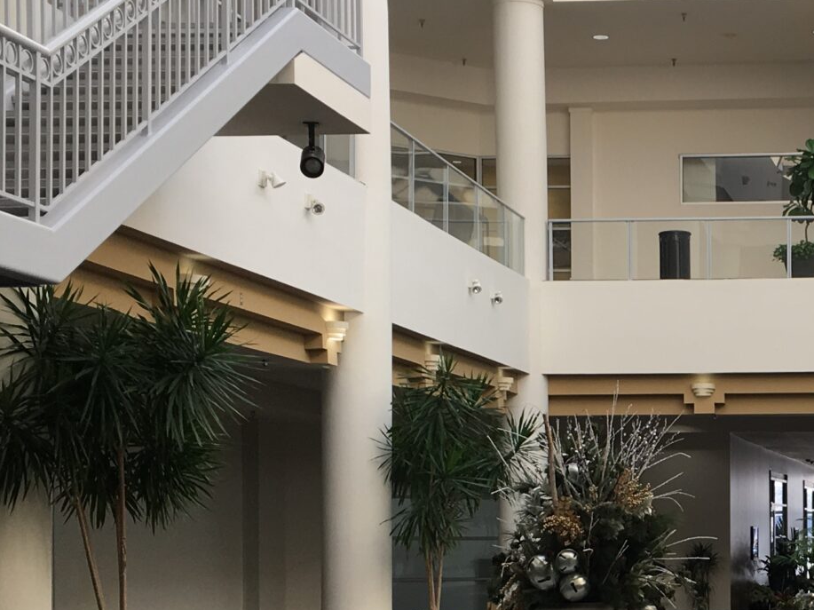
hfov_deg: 22.9
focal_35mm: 81
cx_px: 865
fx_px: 1904
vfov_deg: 17.9
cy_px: 565
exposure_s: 1/40
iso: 25
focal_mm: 4.15
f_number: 2.2
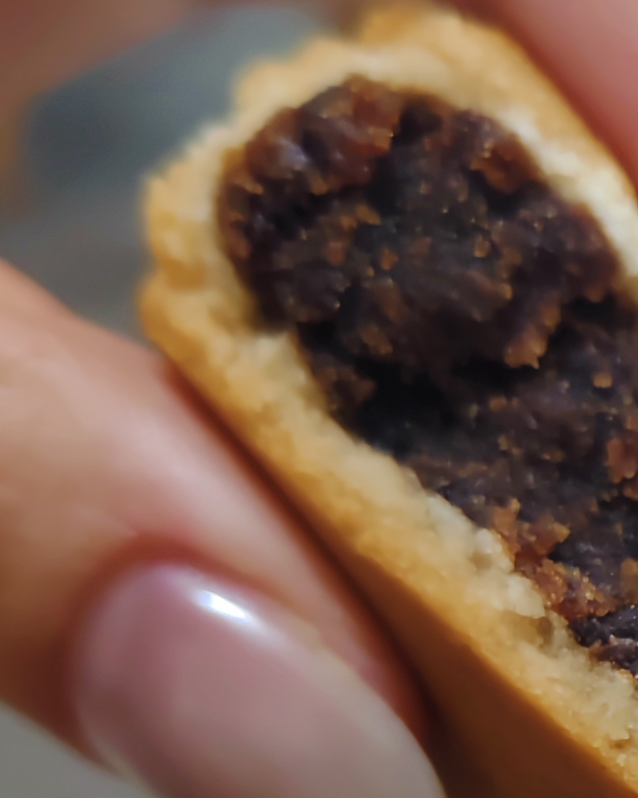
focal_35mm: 71
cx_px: 895
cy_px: 792
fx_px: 1676
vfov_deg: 25.5
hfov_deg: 19.4
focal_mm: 5.56
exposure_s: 1/100
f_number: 1.88
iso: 1183
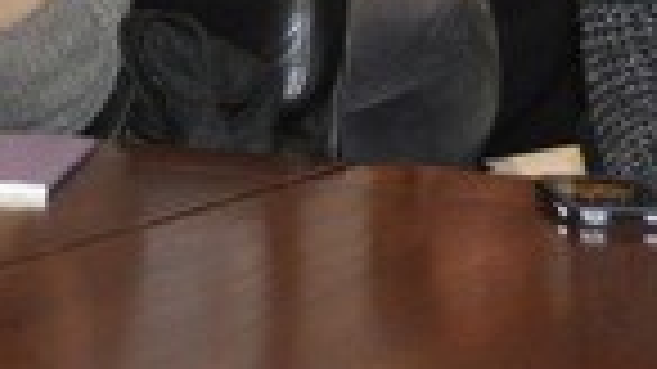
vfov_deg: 5.7
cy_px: -461
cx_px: 9
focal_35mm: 207
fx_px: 3605
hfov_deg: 10.3
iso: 800
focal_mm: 32
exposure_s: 1/60
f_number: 4.8
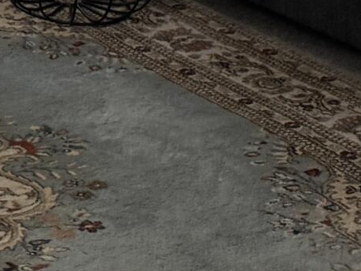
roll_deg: -3.7
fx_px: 1637
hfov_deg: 12.2
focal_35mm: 157
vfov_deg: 8.1
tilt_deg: -2.1
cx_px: -122
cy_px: -535
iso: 200
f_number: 1.78
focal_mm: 6.76
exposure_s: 1/91
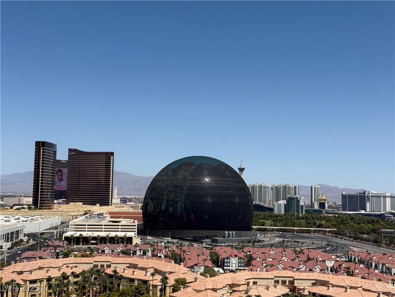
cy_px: 148
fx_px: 548
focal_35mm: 48
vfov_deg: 30.3
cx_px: 198
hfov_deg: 39.7
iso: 64
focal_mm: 6.76
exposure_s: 1/7143
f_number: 1.78
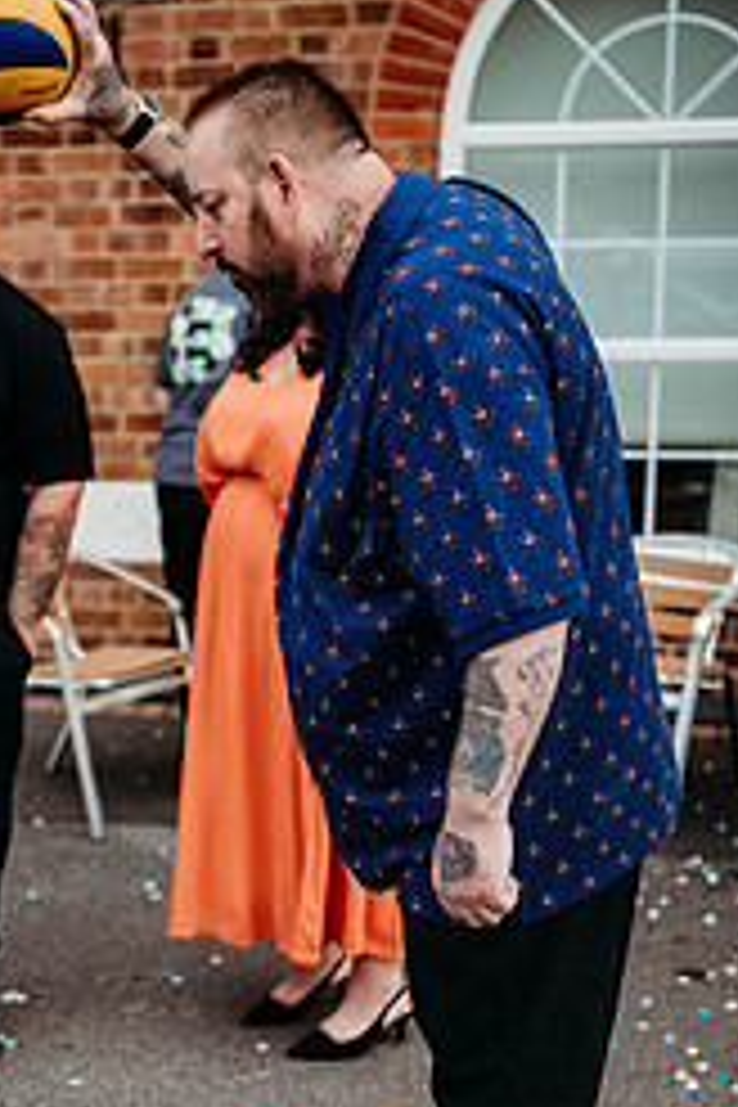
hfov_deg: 21.1
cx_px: 187
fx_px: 1968
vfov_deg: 31.2
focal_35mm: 64
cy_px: 729
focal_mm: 35
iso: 180
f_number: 1.8
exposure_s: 1/200
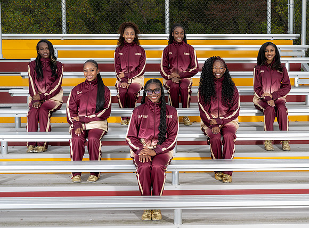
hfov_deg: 33.7
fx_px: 510
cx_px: 182
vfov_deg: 25.2
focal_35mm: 57
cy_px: 107
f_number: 6.3
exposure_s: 1/100
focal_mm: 42
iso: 40
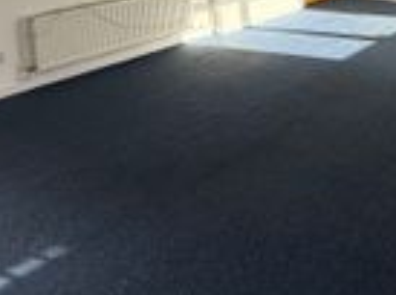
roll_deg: +1.6
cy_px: -69
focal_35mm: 41
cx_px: 358
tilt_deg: -6.0
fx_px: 468
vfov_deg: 29.5
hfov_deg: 42.1
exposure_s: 1/298
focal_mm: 2.22
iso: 50
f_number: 2.2
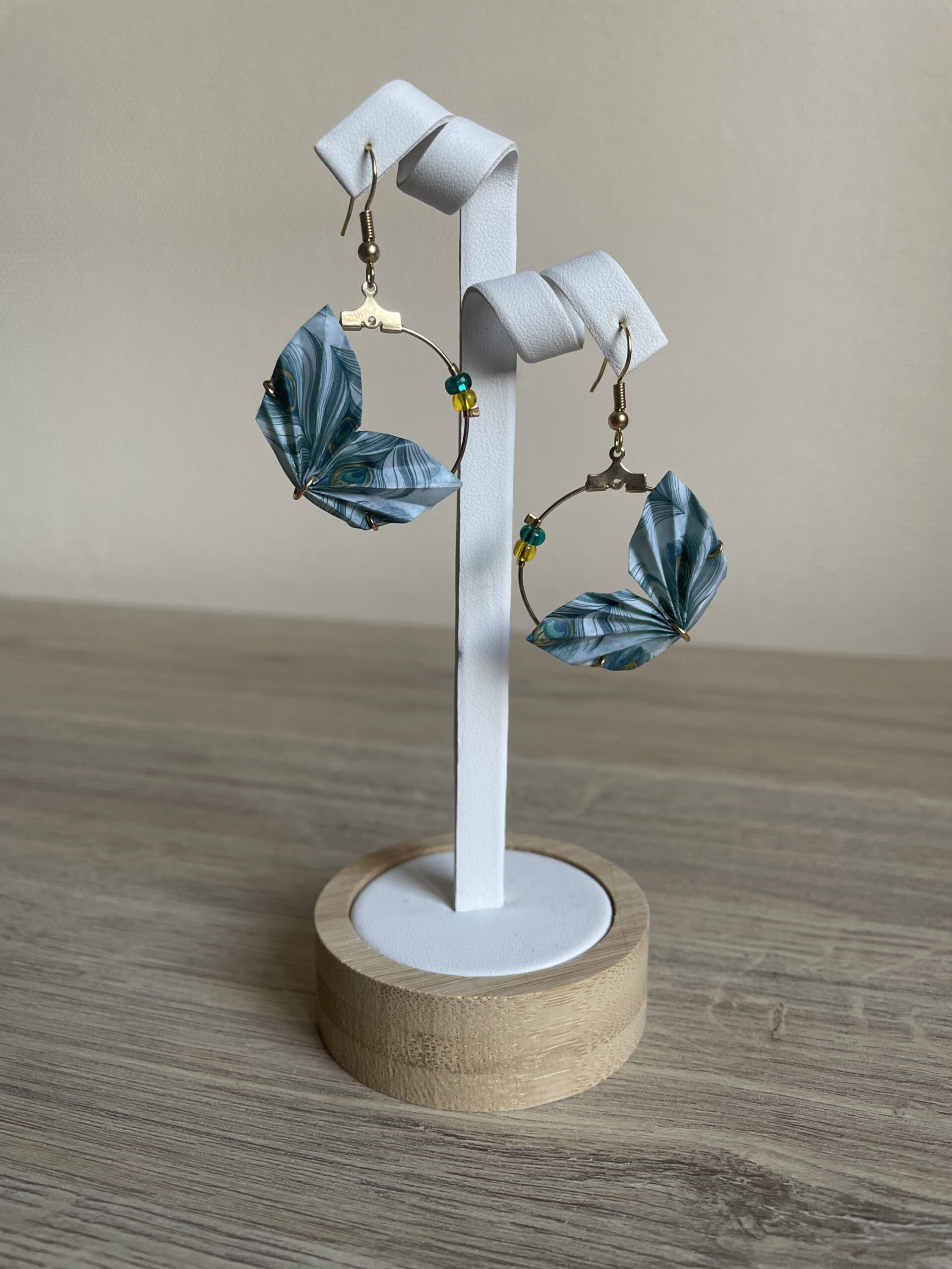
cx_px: 476
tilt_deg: -12.7
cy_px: 634
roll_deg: +0.0
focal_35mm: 26
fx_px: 953
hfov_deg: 53.1
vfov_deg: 67.3
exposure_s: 1/121
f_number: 1.6
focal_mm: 4.2
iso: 100
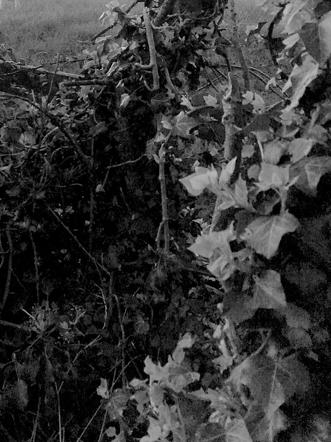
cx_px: 18
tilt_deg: -6.6
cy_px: 85
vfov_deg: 33.3
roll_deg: -0.3
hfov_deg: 25.1
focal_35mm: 56
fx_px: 715
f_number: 2.2
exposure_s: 1/265
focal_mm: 4.15
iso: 25
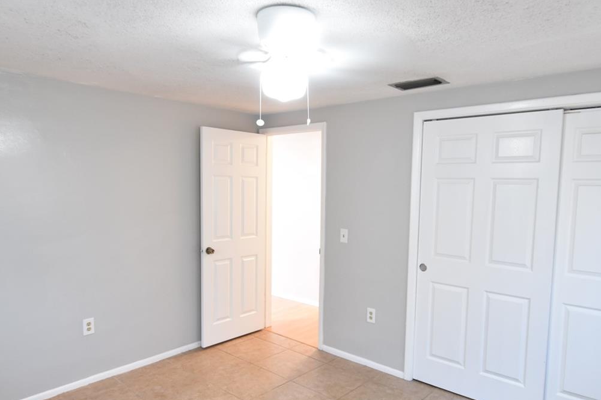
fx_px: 401
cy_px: 219
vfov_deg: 53.0
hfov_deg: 73.8
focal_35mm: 24
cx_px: 307
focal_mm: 10
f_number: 3.5
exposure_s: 1/20
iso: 800
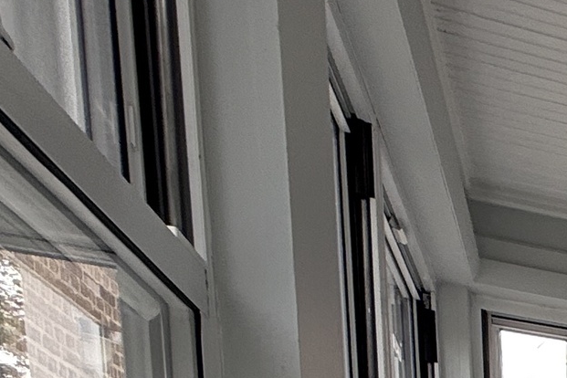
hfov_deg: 17.3
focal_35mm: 72
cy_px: 835
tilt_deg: -6.0
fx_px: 1134
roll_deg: -1.3
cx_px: 1212
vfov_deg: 14.4
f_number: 2.2
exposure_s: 1/204
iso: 50
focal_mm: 2.22
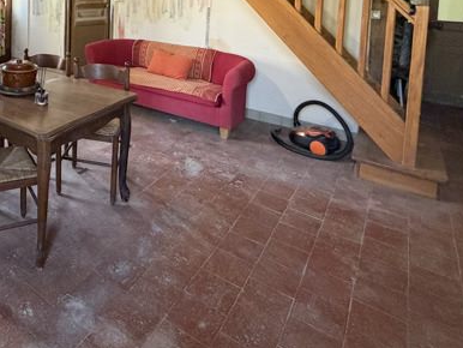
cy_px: 2
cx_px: 76
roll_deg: -0.8
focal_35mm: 29
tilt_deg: -3.7
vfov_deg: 42.0
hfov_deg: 56.0
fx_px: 388
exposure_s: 1/62
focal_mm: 2.22
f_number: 2.2
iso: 320
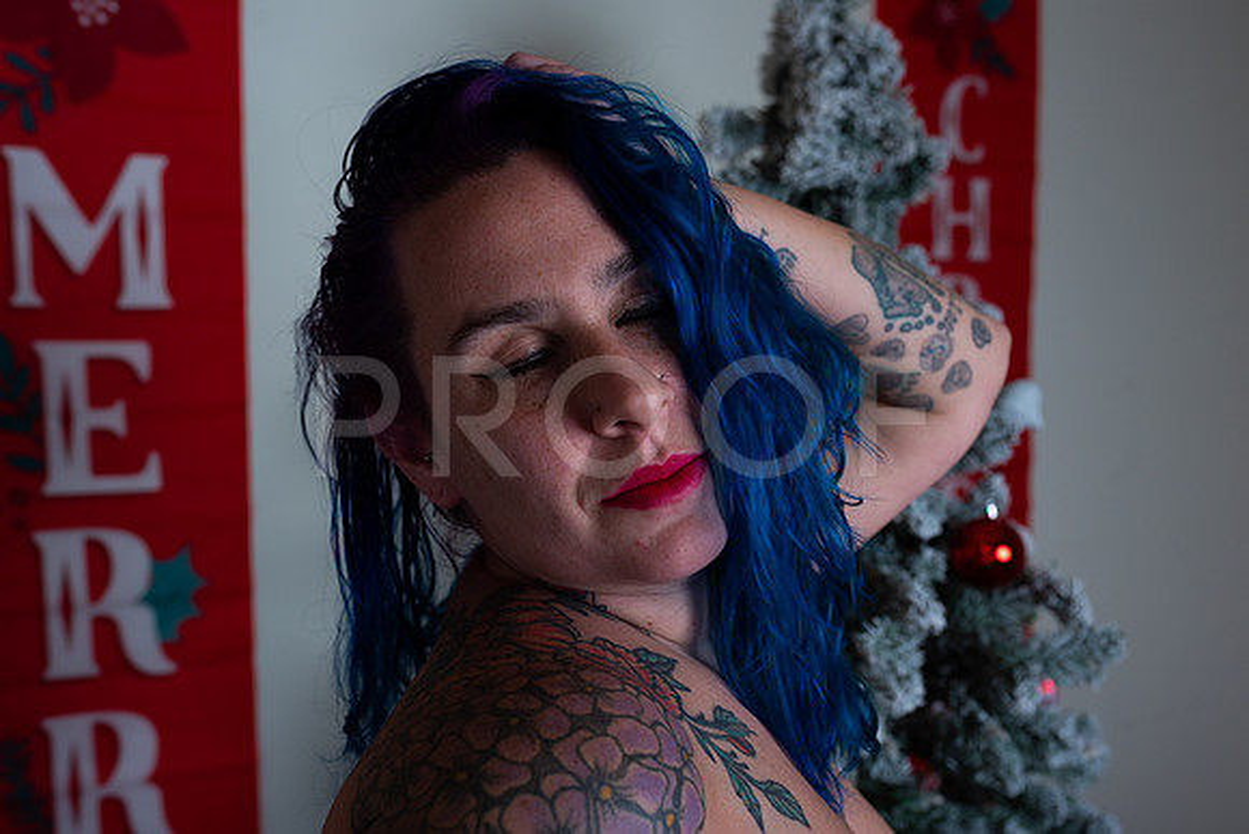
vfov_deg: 37.9
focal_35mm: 35
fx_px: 1215
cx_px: 624
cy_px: 417
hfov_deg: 54.4
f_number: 5
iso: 100
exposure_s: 1/800
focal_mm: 35
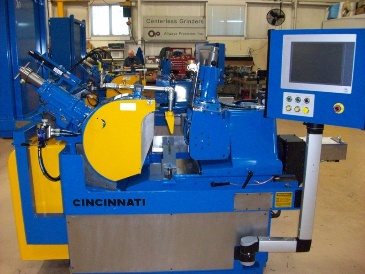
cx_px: 182
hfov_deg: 54.0
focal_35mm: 34
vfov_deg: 41.8
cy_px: 137
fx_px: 359
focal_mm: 5.7
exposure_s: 1/60
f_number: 2.8
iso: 320
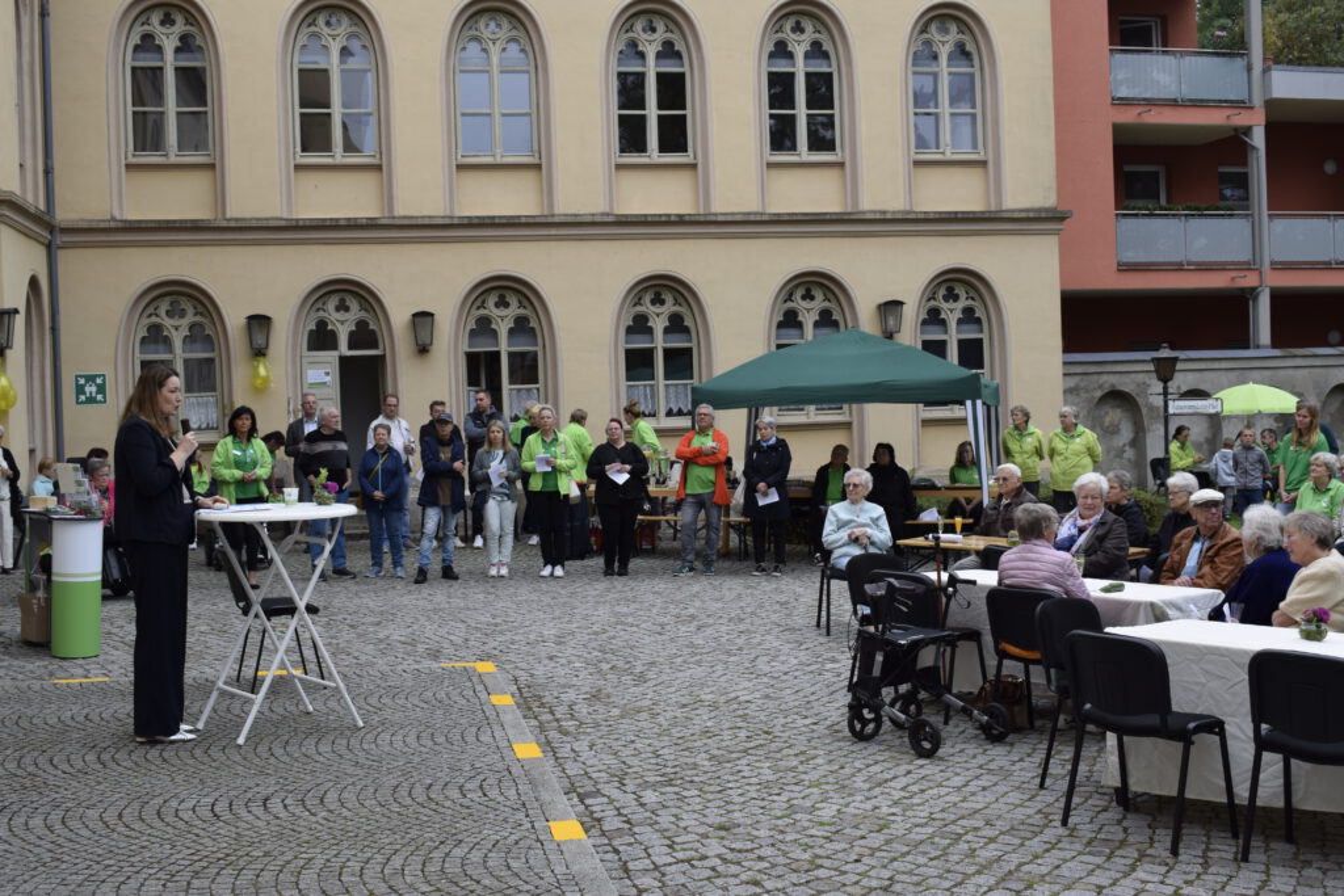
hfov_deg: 46.4
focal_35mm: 42
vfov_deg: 31.9
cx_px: 672
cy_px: 448
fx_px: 1568
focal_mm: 28
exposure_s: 1/250
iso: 400
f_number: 8
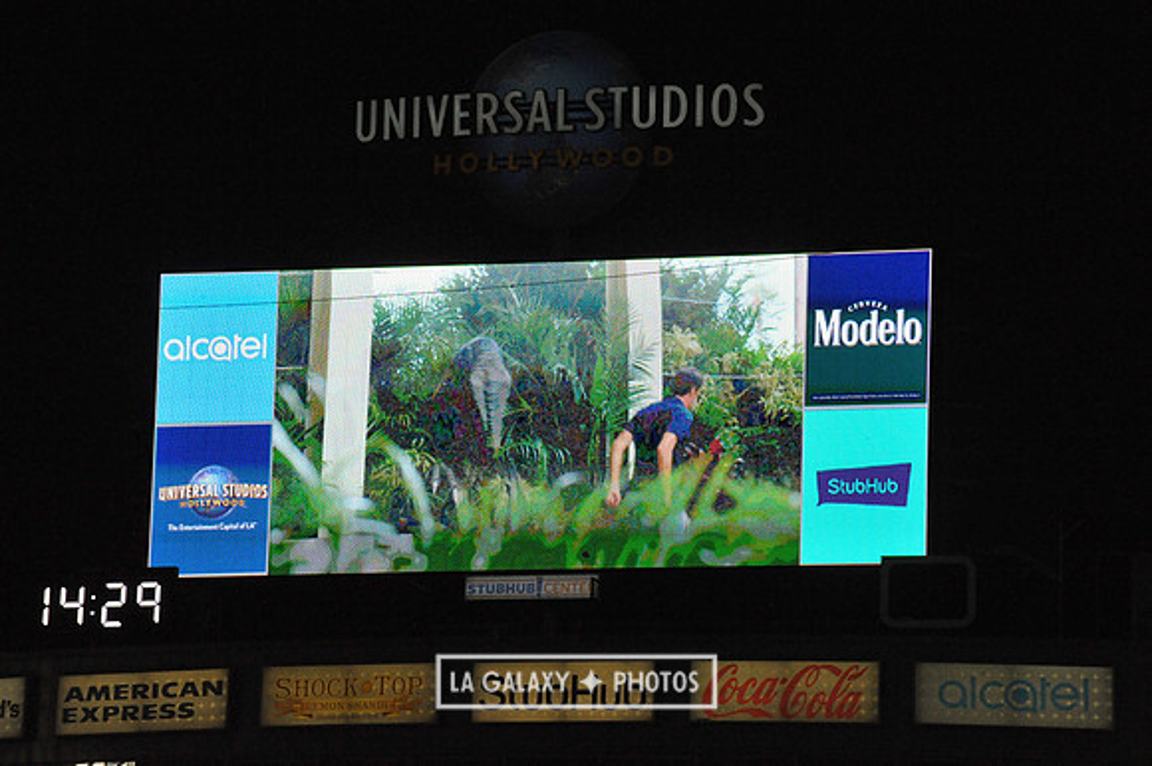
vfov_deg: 6.9
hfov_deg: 10.3
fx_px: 6396
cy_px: 383
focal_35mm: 200
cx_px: 576
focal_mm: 200
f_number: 18
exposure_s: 1/1250
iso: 5000
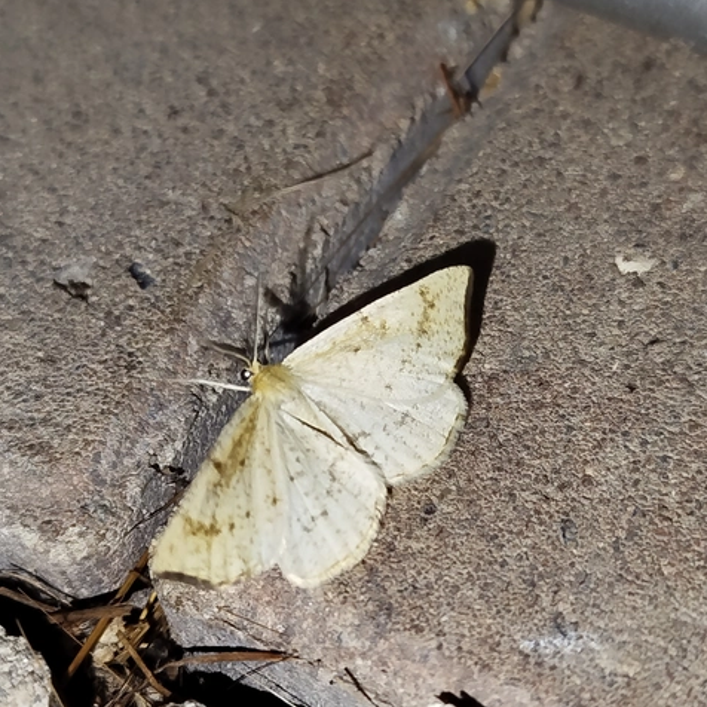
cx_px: 354
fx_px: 1456
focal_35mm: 63
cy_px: 423
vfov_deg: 27.2
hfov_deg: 27.3
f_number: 1.7
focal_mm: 5.31
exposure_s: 1/50
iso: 160
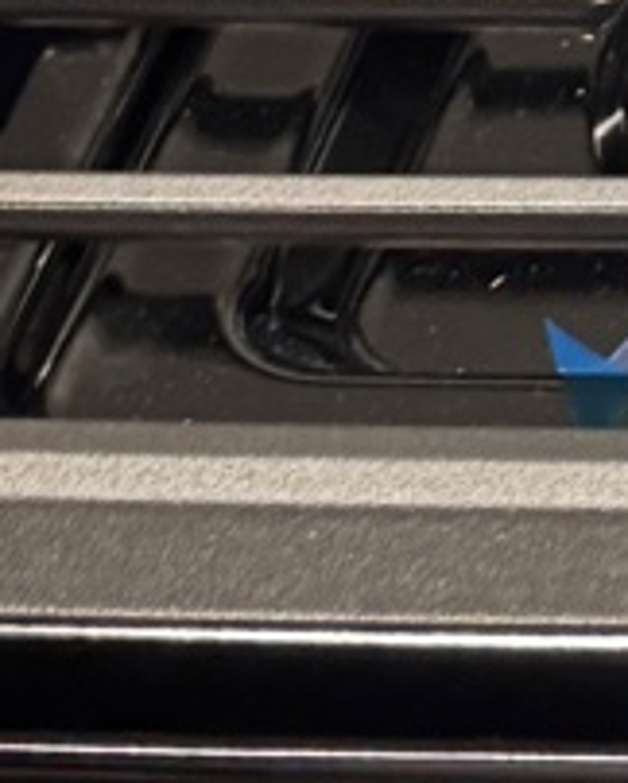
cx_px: 1847
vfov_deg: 10.3
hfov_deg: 7.5
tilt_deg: -36.4
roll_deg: +1.4
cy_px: -322
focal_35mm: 182
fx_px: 4222
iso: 250
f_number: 1.78
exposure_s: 1/60
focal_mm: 6.76
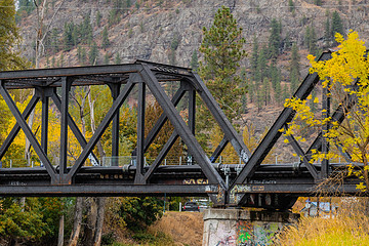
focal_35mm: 163
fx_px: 1671
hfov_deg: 12.6
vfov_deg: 8.4
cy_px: 133
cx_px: 112
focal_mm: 100
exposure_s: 1/160
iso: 360
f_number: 8
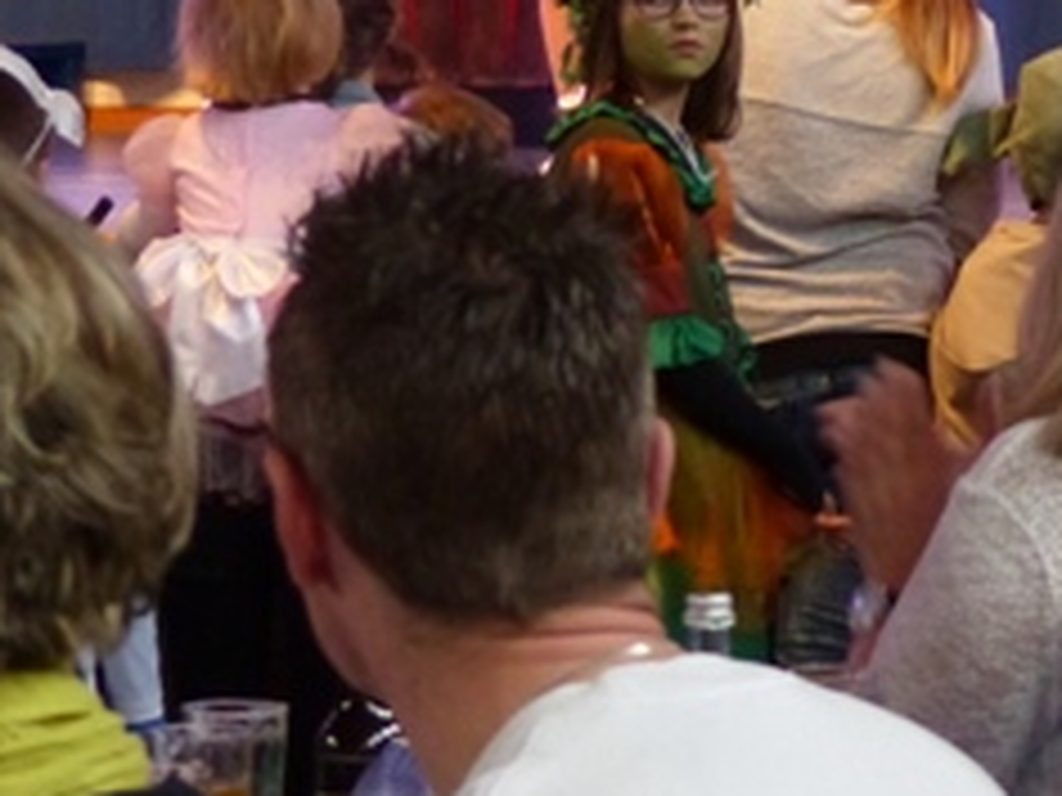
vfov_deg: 7.1
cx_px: 1256
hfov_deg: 9.4
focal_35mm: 207
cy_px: -315
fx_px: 6351
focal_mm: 10.9
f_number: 2.8
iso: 400
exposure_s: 1/40
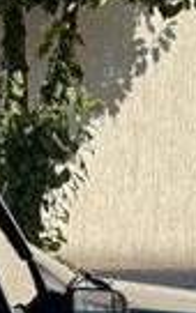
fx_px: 1385
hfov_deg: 7.7
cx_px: -214
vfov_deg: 12.9
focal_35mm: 162
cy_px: 252
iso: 80
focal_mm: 6.76
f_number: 1.78
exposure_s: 1/5348
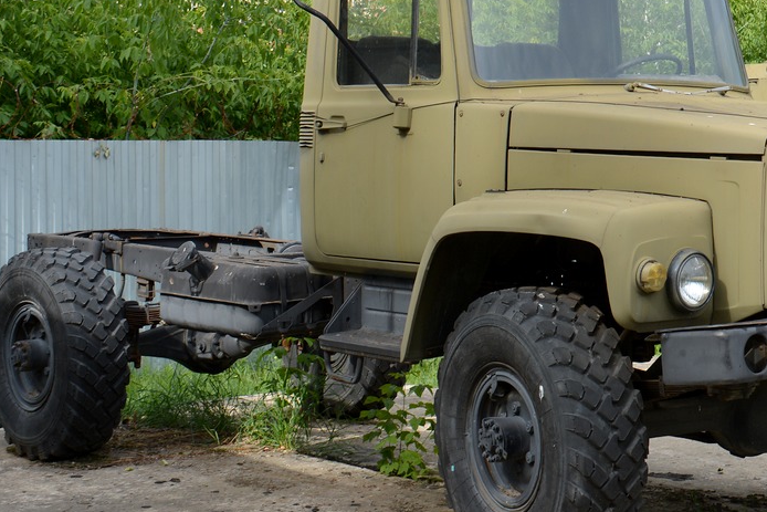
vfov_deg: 16.4
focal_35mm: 83
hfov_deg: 24.3
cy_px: 180
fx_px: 1769
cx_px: 554
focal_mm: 32
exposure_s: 1/250
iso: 180
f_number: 8
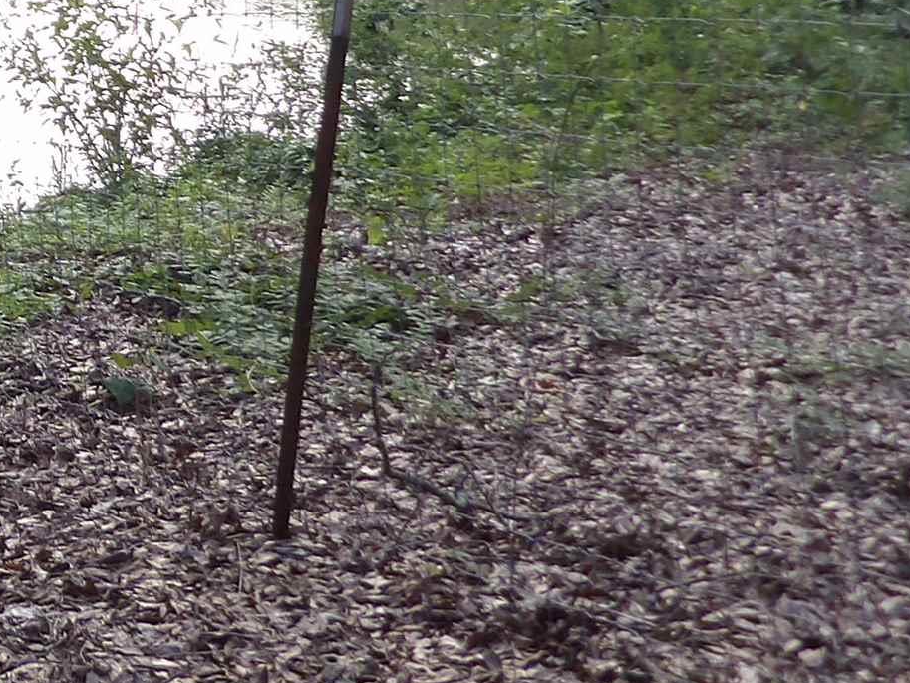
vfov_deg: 12.5
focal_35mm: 111
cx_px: -568
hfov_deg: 15.8
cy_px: -412
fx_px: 2918
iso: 100
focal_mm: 5.9
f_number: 3.6
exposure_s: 1/41
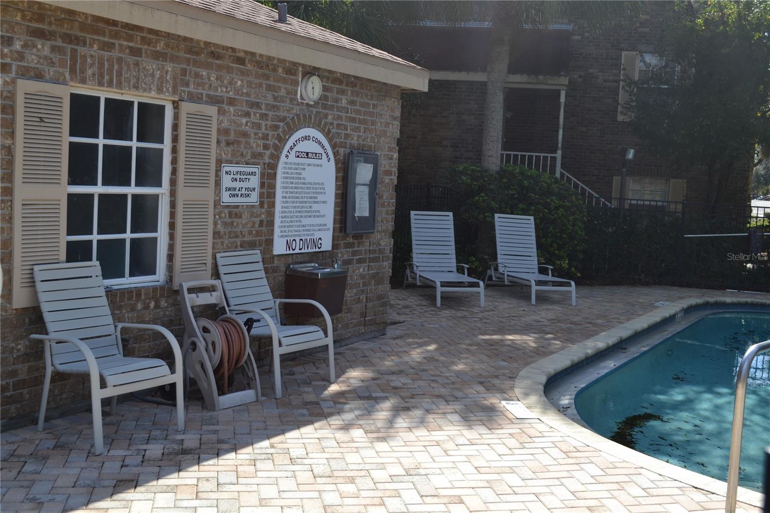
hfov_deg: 49.6
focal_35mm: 39
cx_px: 385
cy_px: 256
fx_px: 834
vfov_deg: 34.2
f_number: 7.1
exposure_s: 1/200
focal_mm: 26
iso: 100
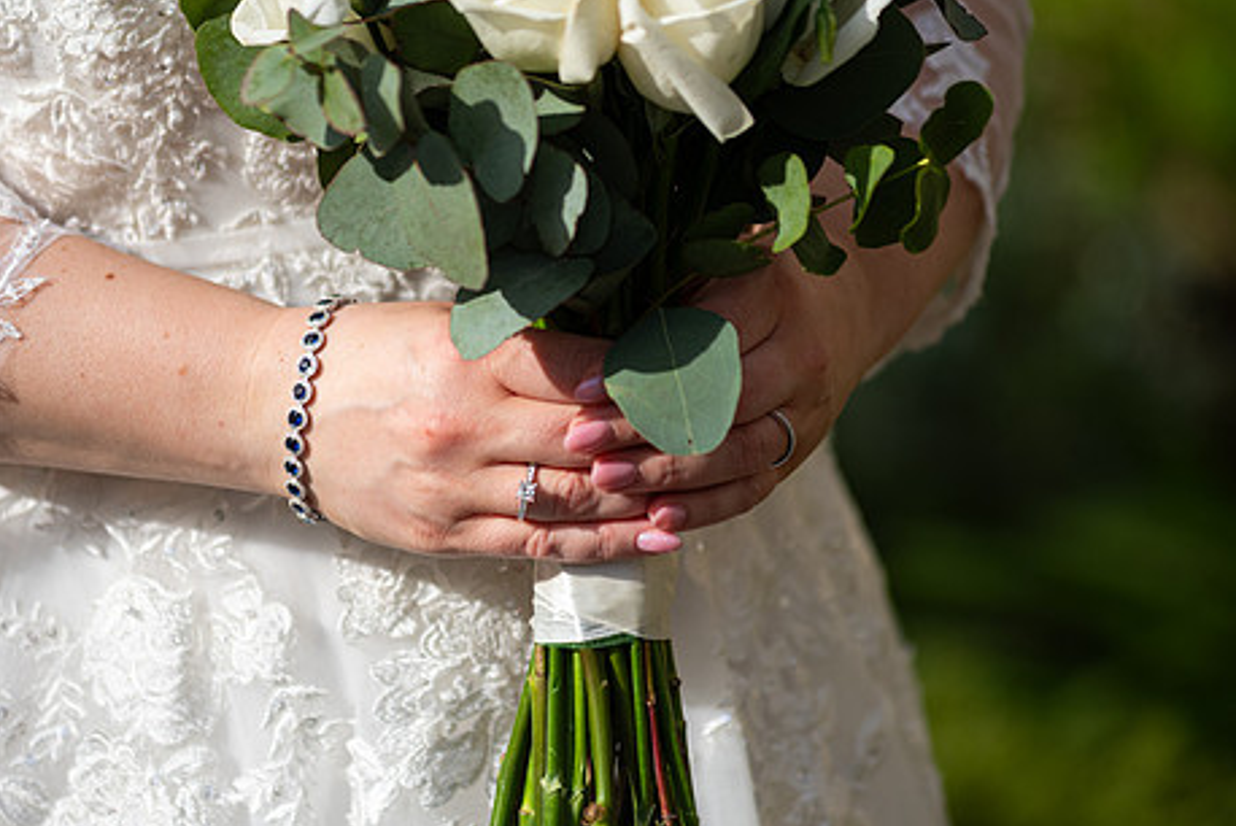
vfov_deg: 5.4
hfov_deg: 8.1
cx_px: 521
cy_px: 487
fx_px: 8691
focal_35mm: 253
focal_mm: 200
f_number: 3.5
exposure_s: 1/1000
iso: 200
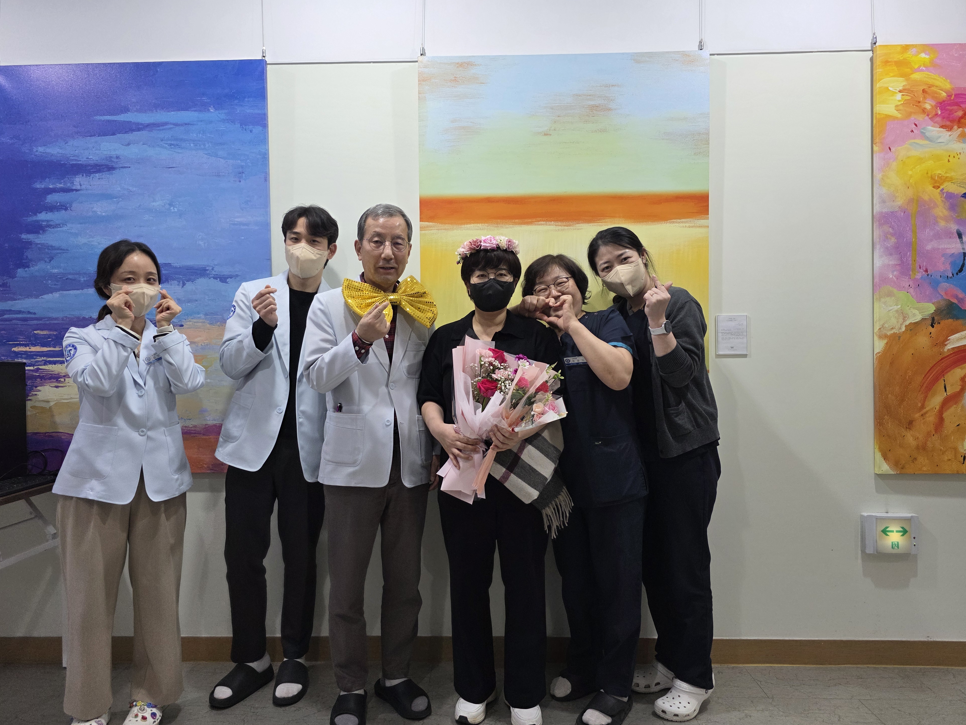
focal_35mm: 24
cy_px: 375
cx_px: 467
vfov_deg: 56.8
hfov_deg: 71.6
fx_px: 670
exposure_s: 1/120
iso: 200
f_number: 1.7
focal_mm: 6.3
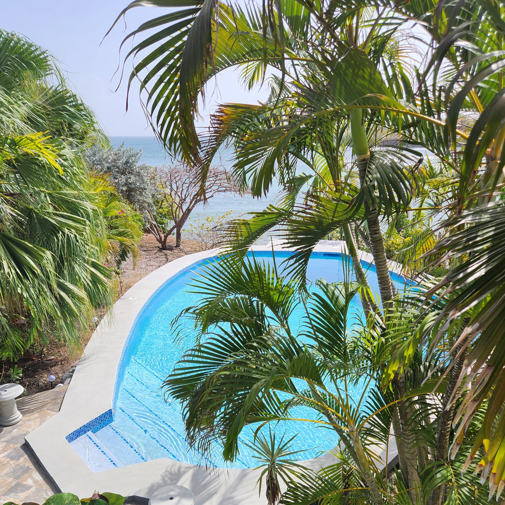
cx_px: 245
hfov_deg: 57.3
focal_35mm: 28
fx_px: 462
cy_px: 330
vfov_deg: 56.3
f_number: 1.8
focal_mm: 5.4
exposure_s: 1/1276
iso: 20
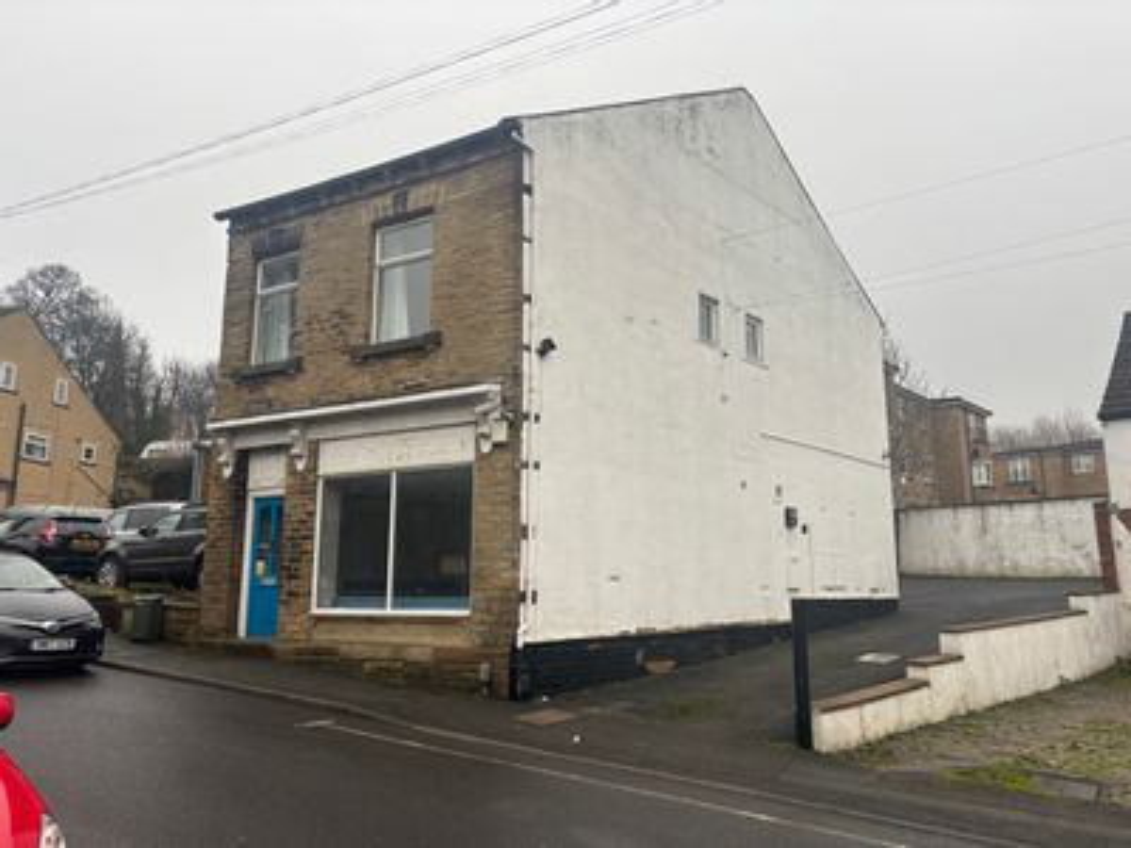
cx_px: 566
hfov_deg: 67.3
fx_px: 849
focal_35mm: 26
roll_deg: -0.2
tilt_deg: +9.1
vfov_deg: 53.1
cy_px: 424
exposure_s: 1/358
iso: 50
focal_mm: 5.96
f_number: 1.6
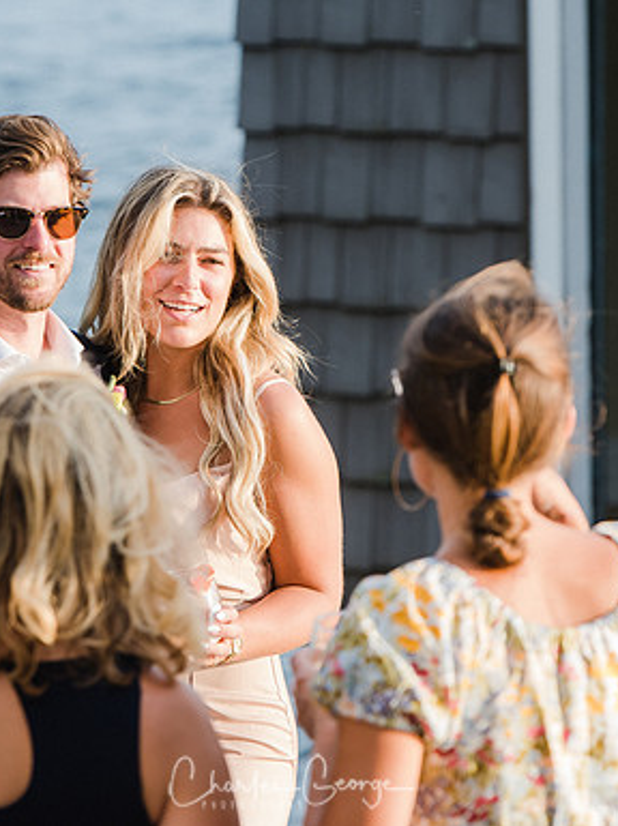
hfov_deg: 4.1
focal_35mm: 359
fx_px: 8560
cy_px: 413
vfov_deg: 5.5
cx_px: 270
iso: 200
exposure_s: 1/320
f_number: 4.5
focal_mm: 165
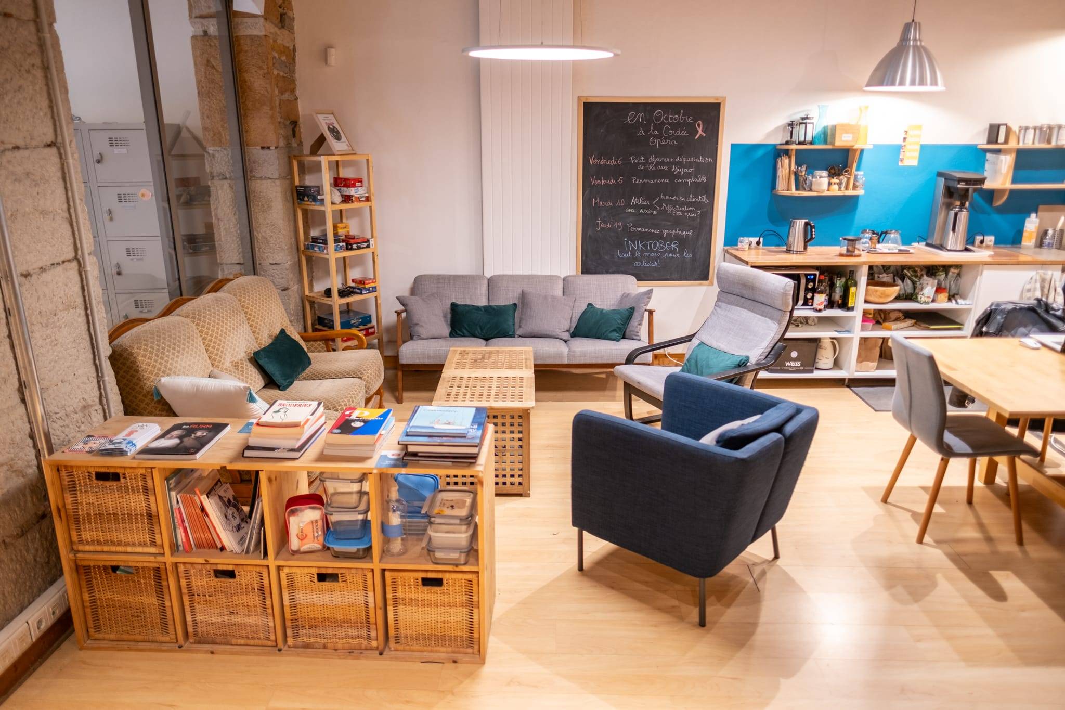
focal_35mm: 24
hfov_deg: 73.7
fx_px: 710
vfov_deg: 53.1
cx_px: 532
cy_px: 355
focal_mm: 16
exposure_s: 1/25
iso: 200
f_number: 1.4
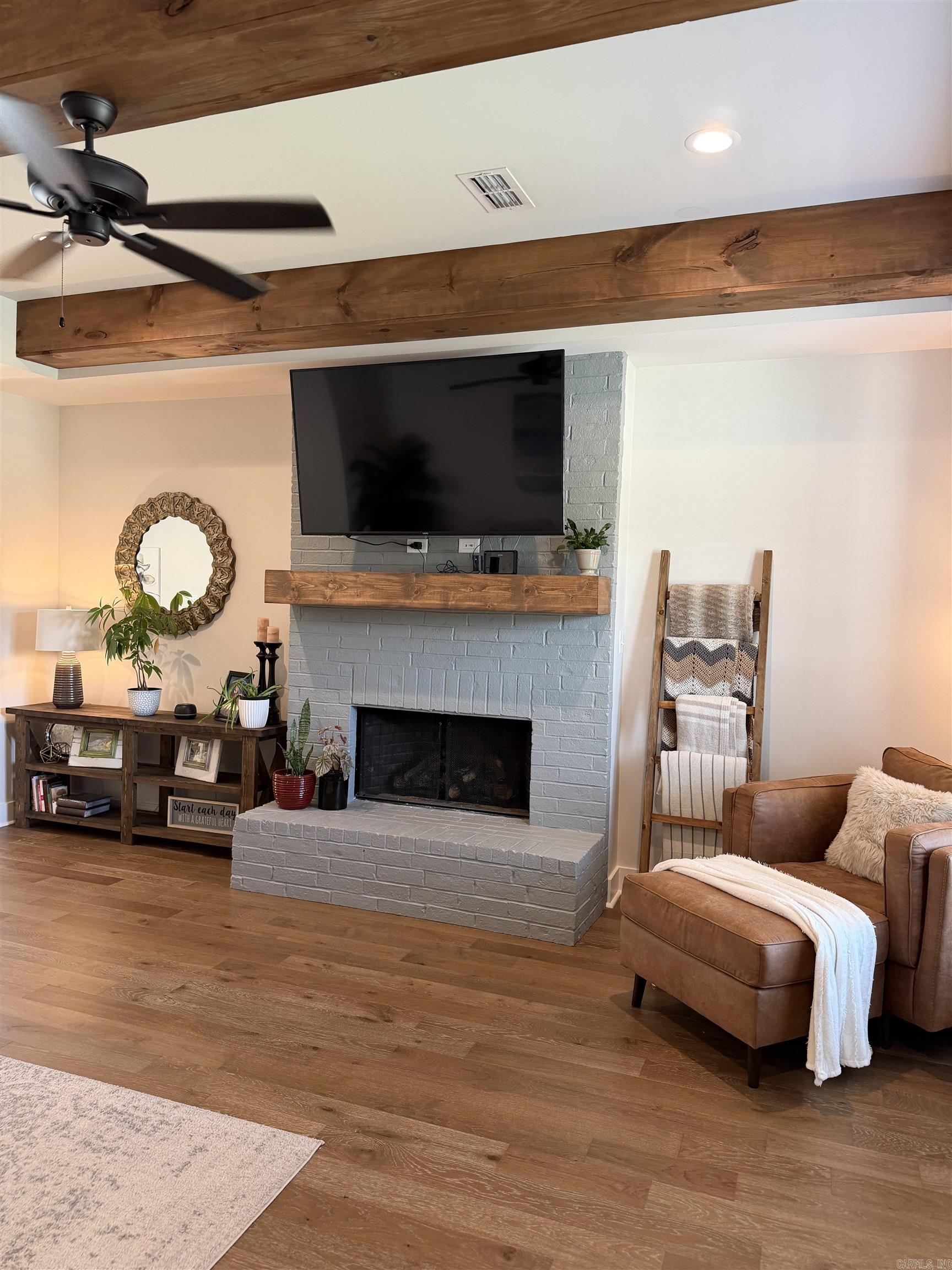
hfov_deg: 56.8
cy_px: 635
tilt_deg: -2.6
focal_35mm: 24
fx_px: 880
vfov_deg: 71.6
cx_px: 476
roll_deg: -1.3
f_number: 1.78
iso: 250
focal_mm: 6.76
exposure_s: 1/60
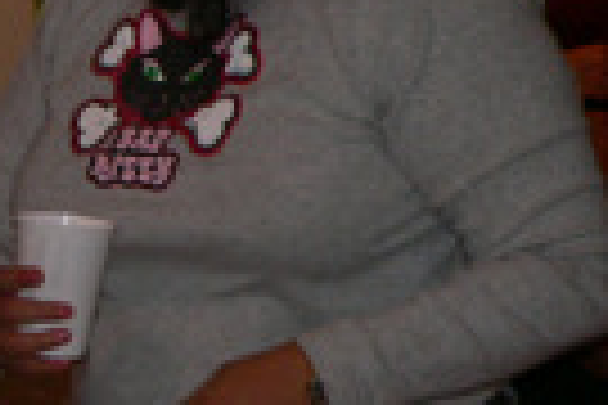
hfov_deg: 8.1
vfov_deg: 5.6
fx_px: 4070
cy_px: 662
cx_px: -622
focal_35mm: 241
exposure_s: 1/80
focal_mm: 8.7
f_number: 2.8
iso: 100
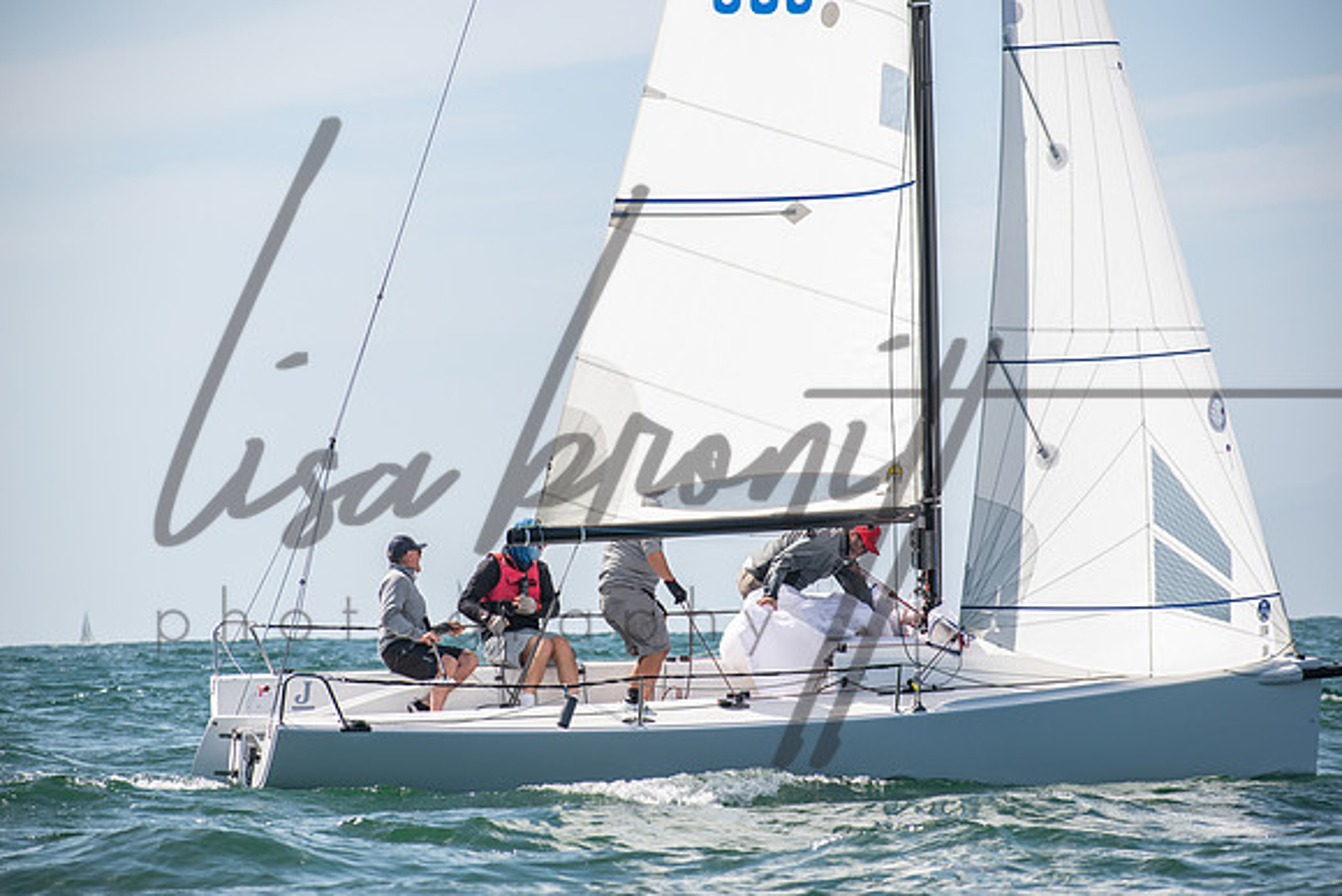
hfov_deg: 10.5
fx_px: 7271
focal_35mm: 195
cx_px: 671
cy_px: 448
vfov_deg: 7.0
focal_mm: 130
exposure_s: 1/1000
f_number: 6.3
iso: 200
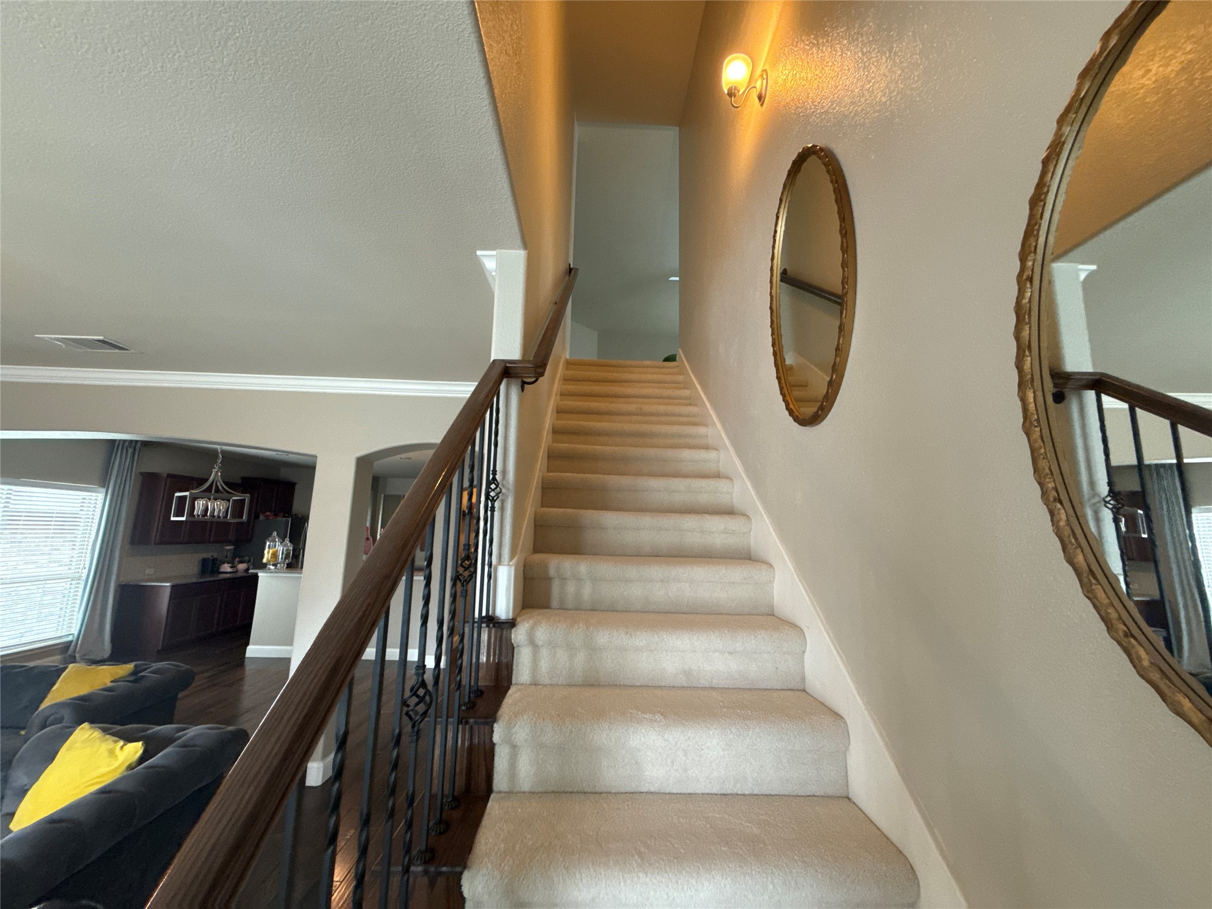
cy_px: 454
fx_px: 490
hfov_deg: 102.1
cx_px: 606
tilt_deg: +10.6
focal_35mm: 14
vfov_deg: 85.7
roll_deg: -1.6
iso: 500
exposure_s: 1/60
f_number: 2.2
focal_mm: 2.22
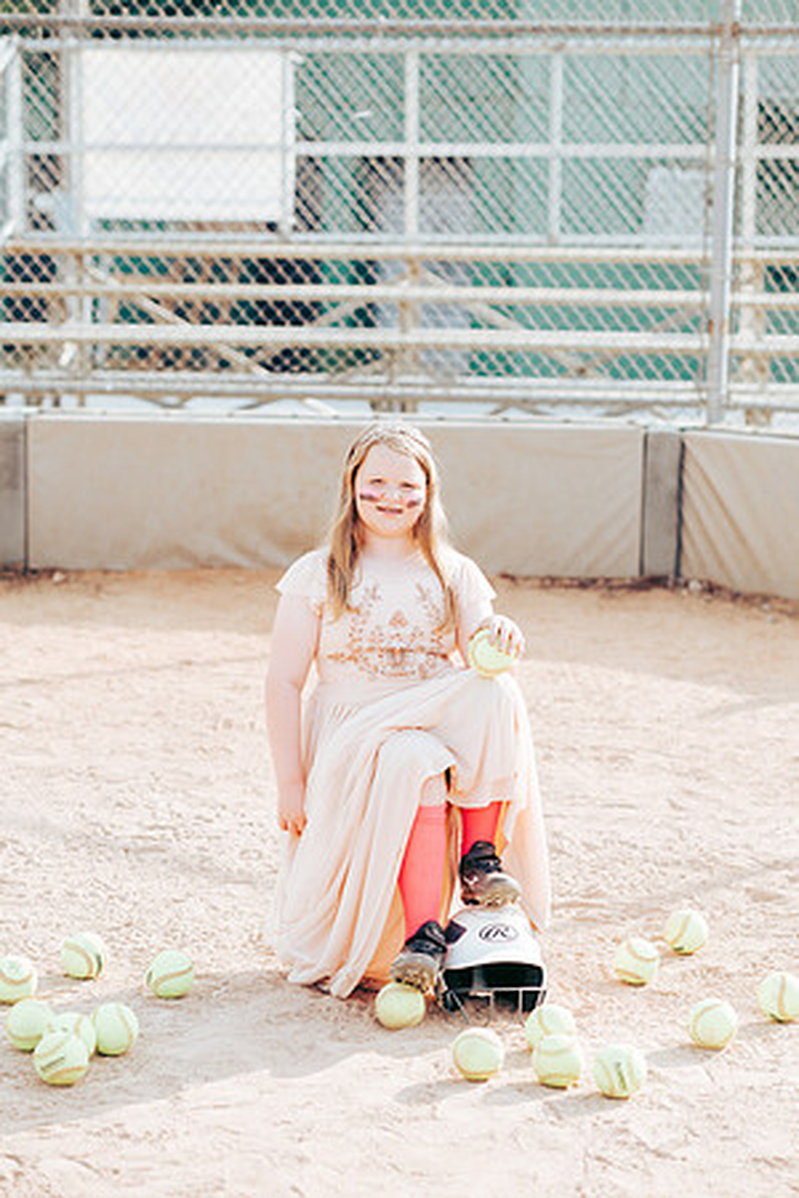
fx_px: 2830
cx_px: 400
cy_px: 599
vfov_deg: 23.9
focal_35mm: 85
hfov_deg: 16.1
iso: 160
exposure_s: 1/800
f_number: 2.8
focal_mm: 85
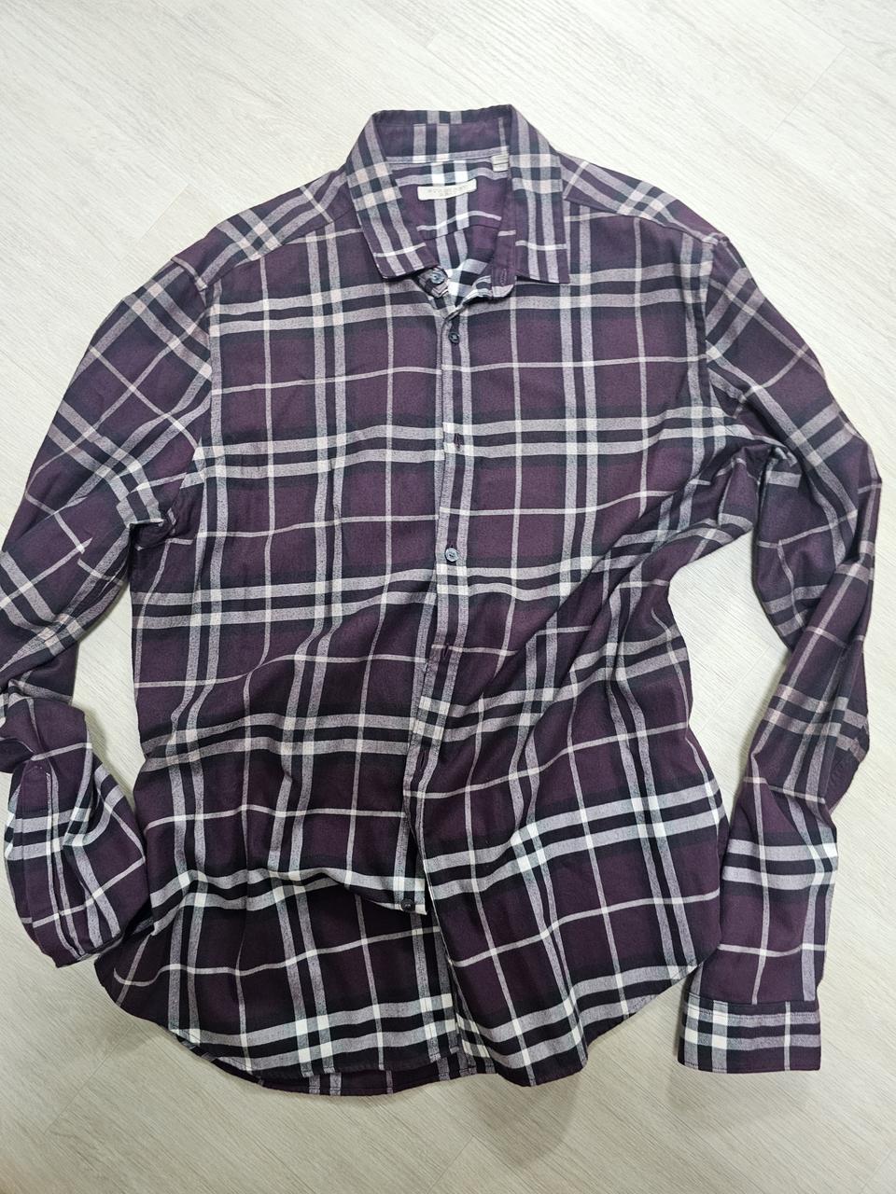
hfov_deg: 58.9
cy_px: 597
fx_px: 794
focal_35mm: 23
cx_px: 448
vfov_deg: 73.9
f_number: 1.7
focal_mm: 6.3
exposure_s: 1/40
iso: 500
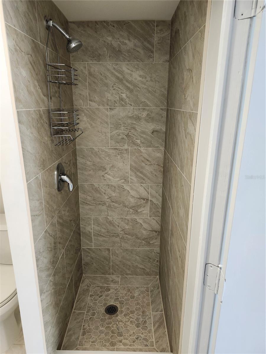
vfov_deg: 73.9
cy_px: 177
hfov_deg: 58.9
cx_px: 133
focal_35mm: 23
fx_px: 236
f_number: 1.8
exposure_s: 1/120
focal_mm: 5.54
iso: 200
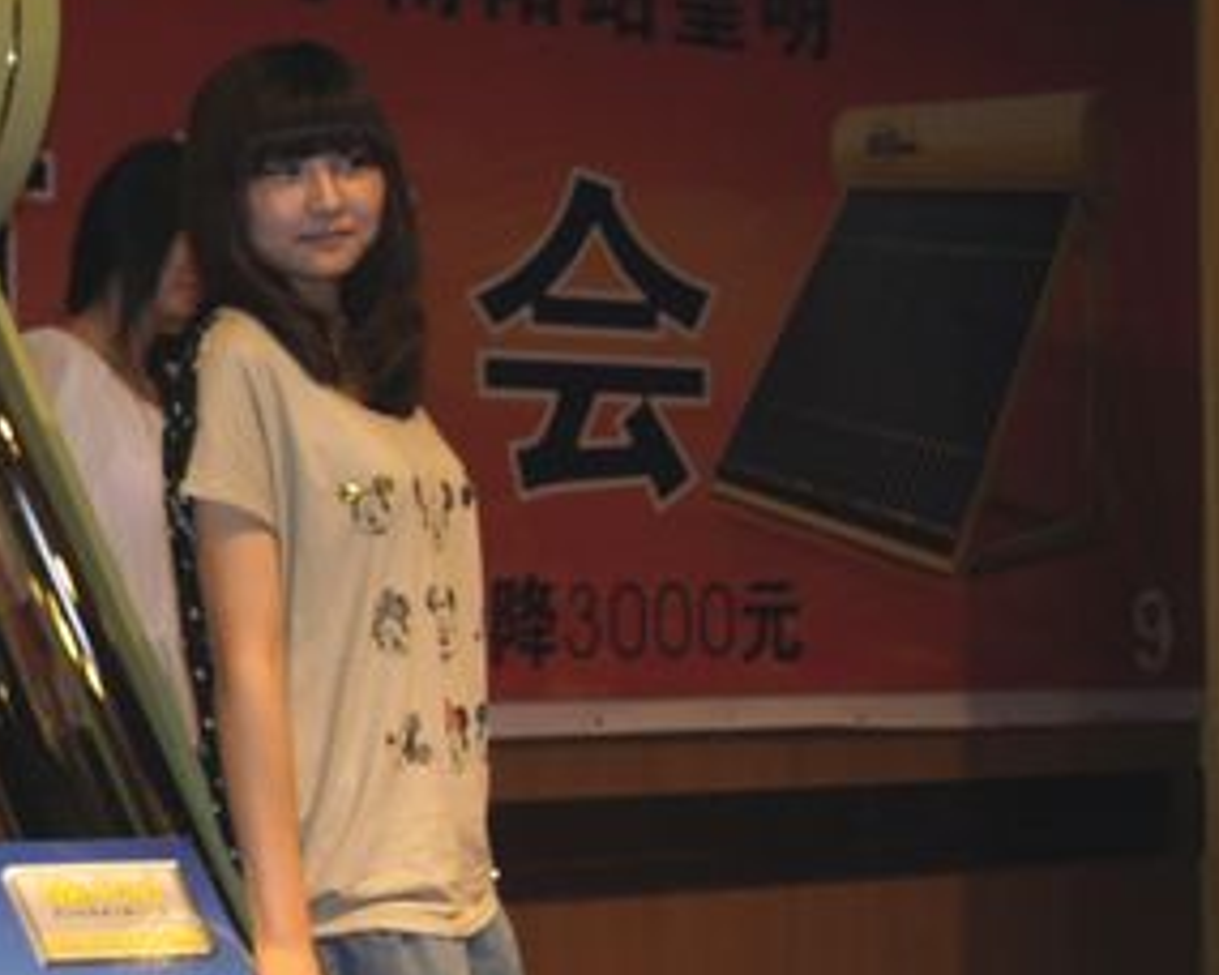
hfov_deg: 18.4
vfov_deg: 15.7
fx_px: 3536
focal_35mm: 98
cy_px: 419
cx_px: -304
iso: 320
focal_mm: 22
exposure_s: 1/60
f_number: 3.5
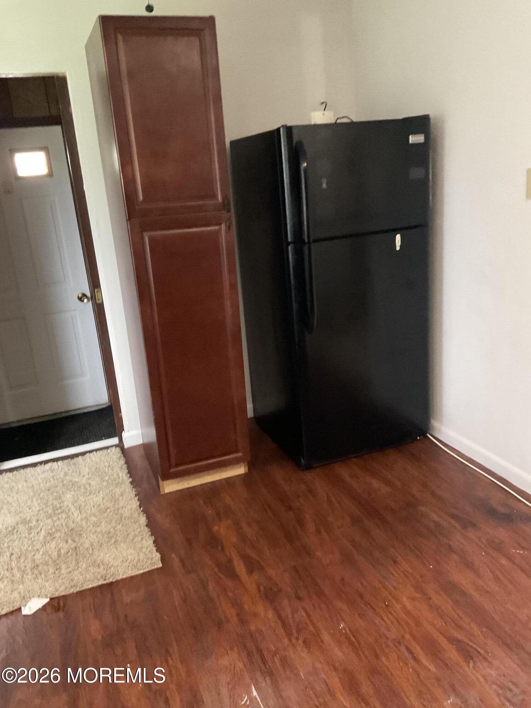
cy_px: 354
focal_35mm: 29
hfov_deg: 48.2
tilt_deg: -19.4
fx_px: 593
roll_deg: +2.7
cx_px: 266
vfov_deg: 61.7
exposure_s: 1/30
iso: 500
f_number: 1.8
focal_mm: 3
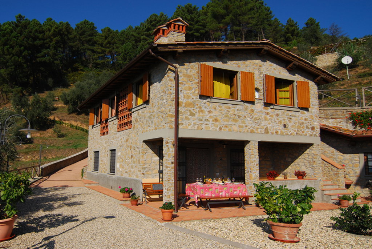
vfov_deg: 53.2
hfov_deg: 73.7
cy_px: 124
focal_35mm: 24
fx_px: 248
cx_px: 186
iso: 100
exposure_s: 1/1250
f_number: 4
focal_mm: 16
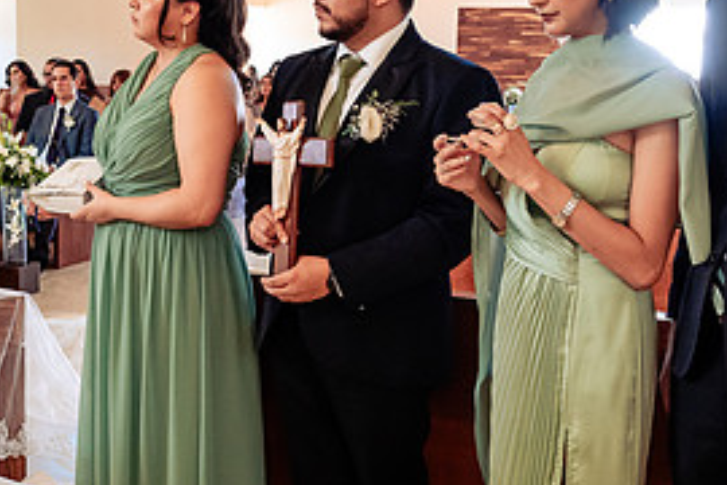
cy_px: 201
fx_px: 1070
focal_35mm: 53
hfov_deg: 37.2
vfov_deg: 25.5
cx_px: 250
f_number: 4.5
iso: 2500
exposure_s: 1/125
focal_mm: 24
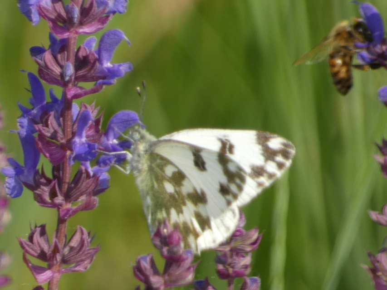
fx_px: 13418
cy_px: 145
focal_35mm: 1200
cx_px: 194
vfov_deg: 1.2
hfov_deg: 1.7
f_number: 5.9
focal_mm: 215
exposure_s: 1/125
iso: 80
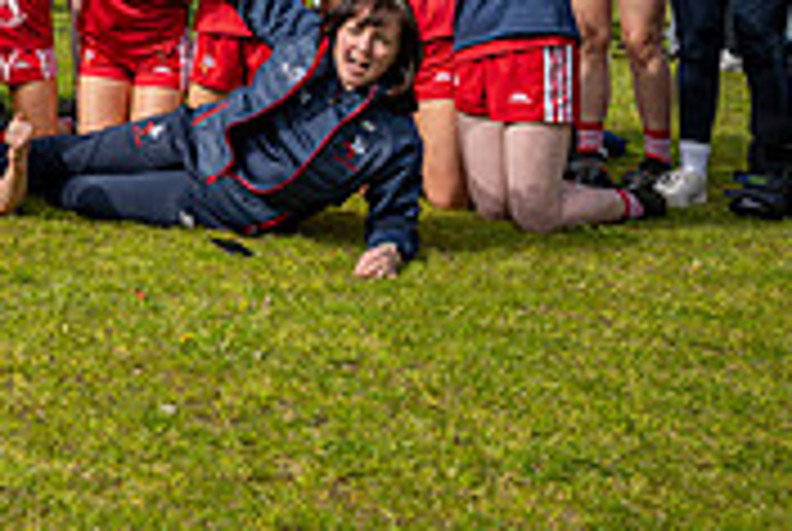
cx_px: -279
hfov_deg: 22.5
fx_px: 1741
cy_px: -74
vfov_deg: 16.7
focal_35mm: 79
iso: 100
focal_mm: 24
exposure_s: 1/1000
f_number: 4
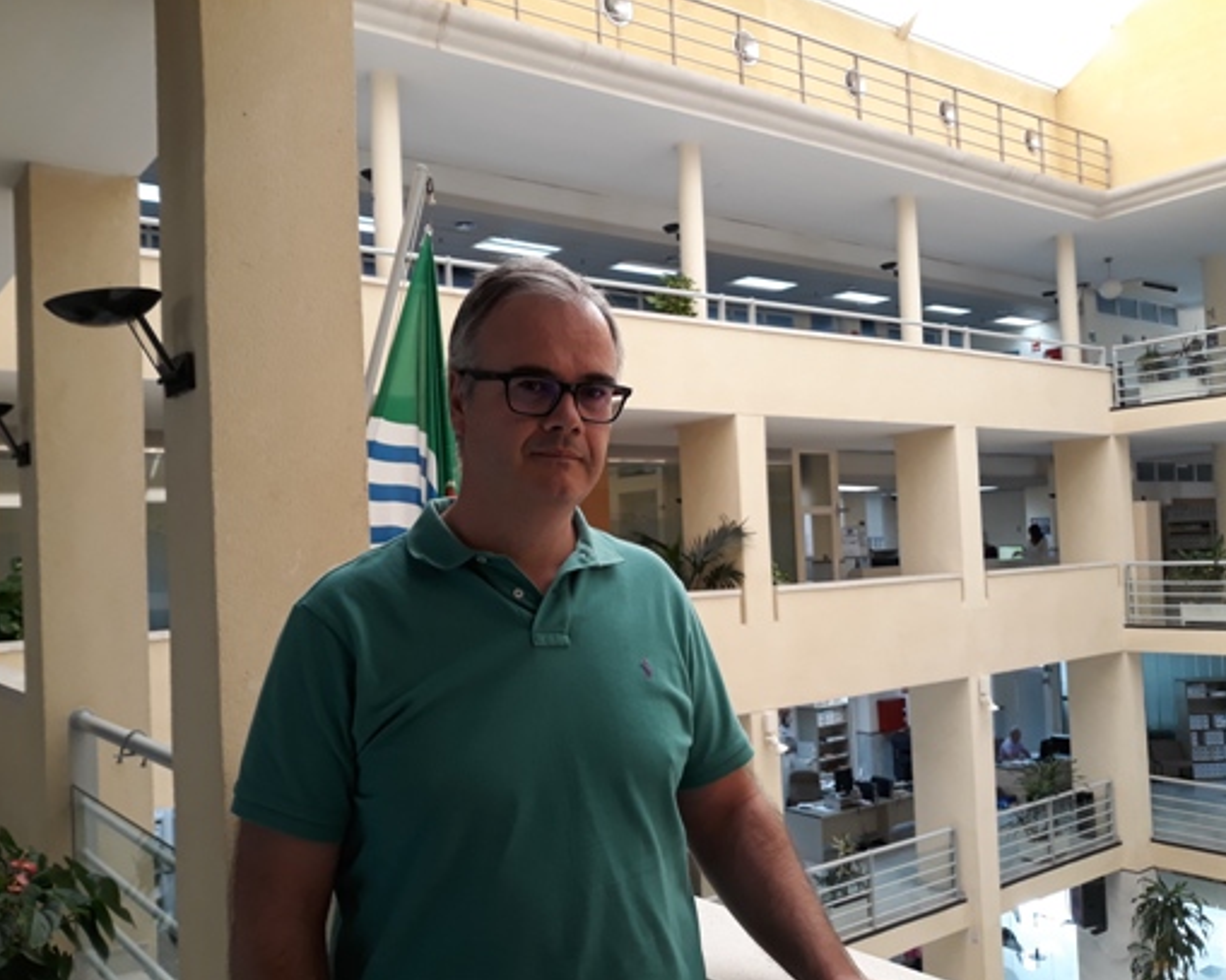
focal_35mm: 29
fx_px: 1052
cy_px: 498
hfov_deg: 60.4
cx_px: 571
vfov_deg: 50.0
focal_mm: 3.71
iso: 64
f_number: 1.7
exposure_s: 1/50
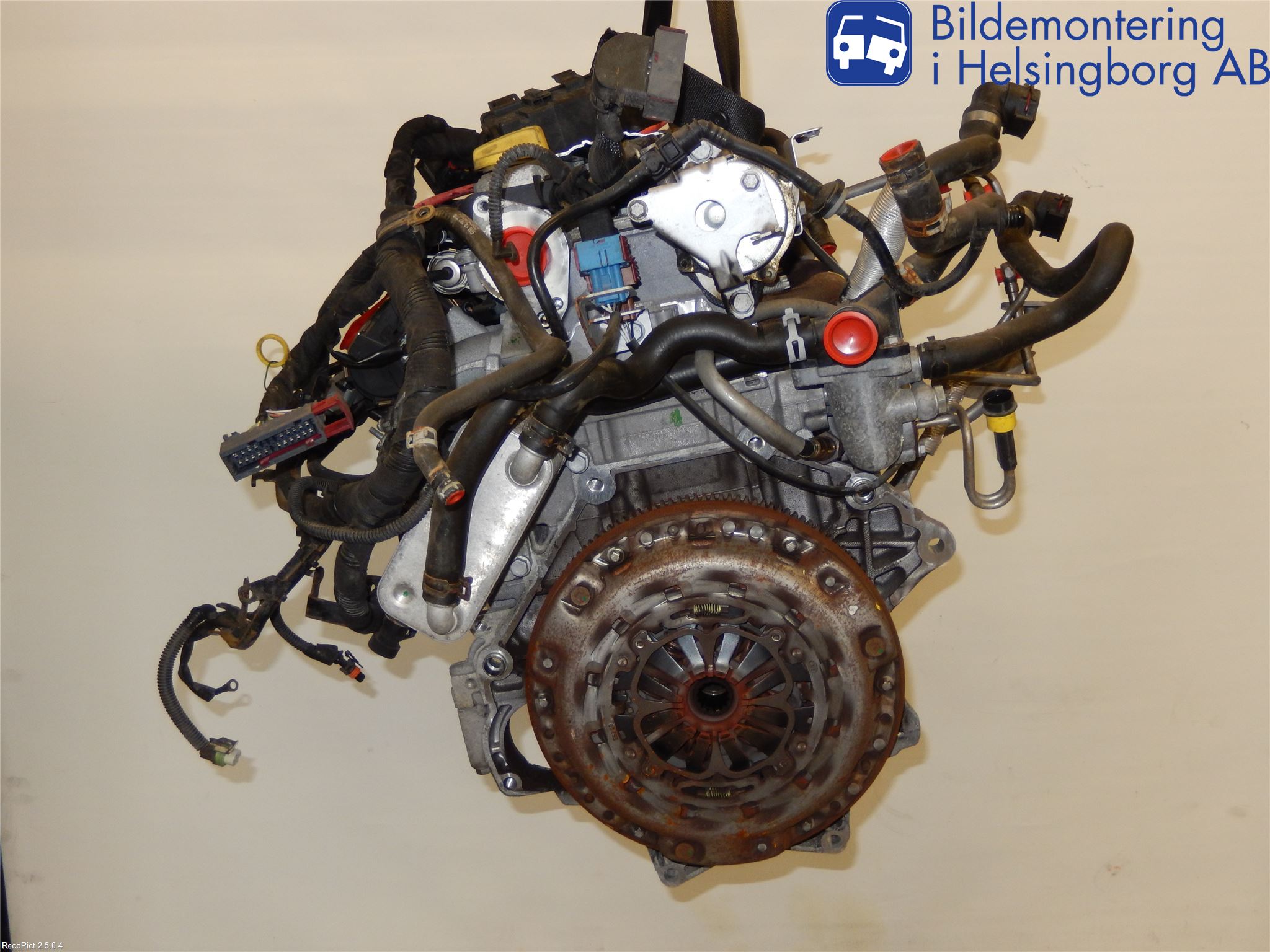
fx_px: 1321
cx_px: 635
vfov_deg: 39.7
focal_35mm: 36
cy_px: 476
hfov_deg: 51.4
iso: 200
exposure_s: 1/30
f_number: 4
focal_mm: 6.5
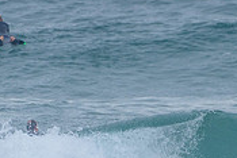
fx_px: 13381
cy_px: 161
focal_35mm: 2031
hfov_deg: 1.0
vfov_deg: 0.7
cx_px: 269
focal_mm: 500
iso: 560
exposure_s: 1/1250
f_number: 5.6
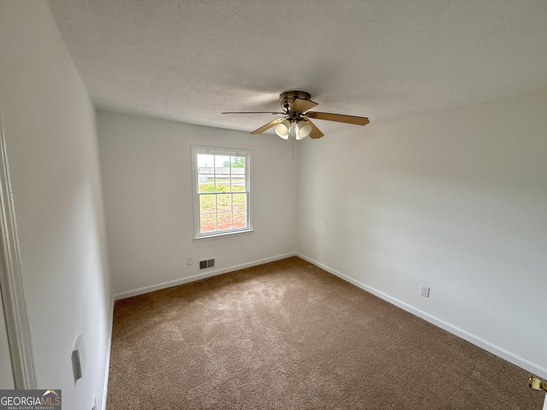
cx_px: 274
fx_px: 221
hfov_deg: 102.1
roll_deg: -0.6
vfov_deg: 85.7
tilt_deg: -7.8
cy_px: 205
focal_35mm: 14
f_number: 2.2
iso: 64
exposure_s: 1/99
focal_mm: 2.22
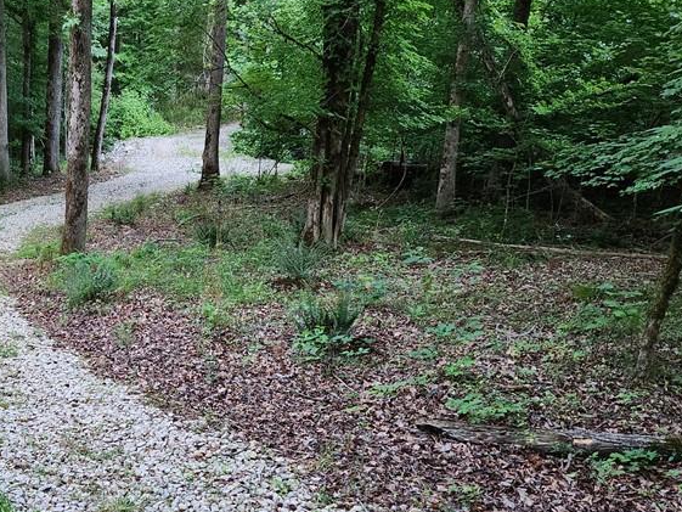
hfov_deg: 42.9
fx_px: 828
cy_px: 336
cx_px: 145
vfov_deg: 34.1
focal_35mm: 42
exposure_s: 1/60
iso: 800
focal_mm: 5.4
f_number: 1.8
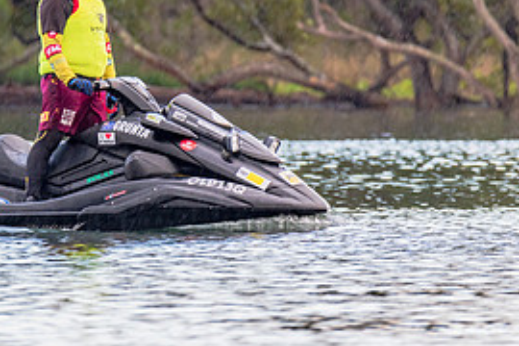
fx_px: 17126
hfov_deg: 1.7
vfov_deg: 1.2
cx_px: 42
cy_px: 81
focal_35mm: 1188
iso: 800
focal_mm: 500
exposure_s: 1/160
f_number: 6.3
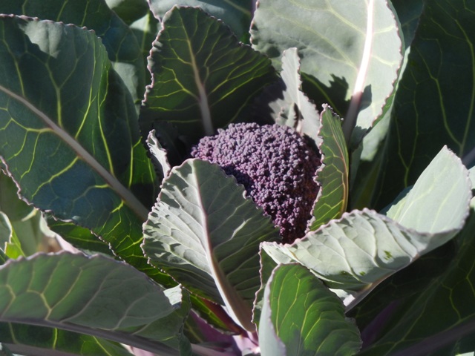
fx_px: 1825
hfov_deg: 14.8
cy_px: 178
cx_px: 238
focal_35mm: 133
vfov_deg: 11.1
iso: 160
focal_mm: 24
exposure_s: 1/349
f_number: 4.6
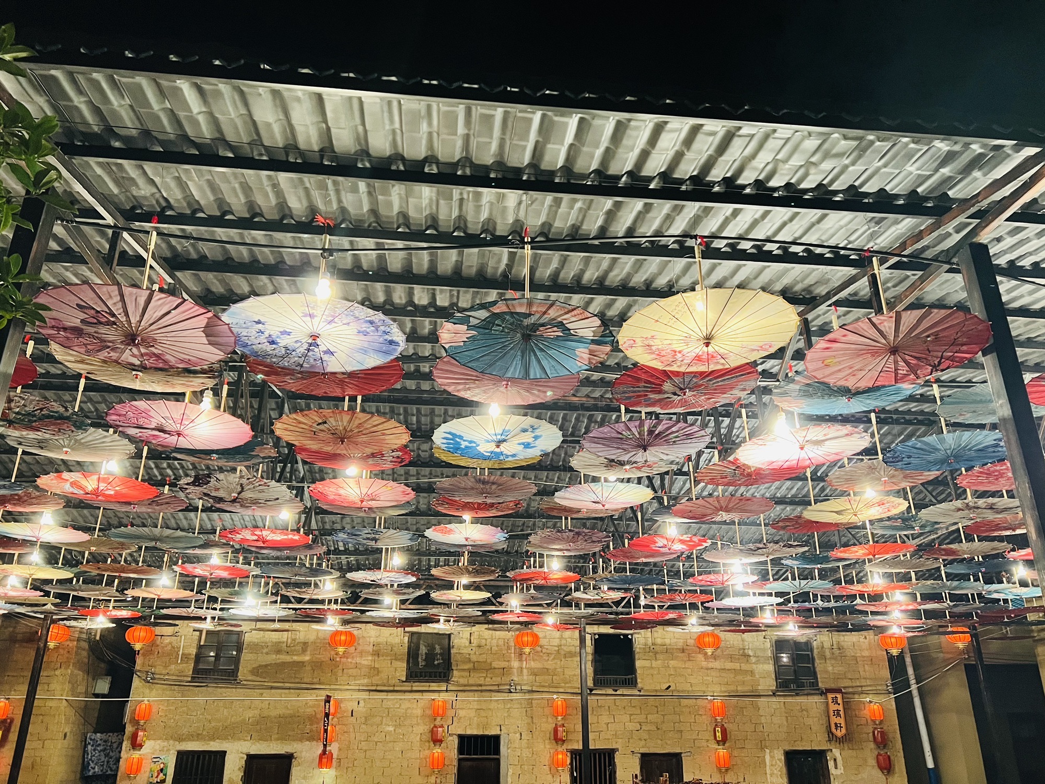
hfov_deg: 67.3
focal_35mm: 26
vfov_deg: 53.1
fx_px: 785
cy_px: 392
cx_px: 522
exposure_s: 1/33
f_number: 1.5
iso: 500
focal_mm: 5.7
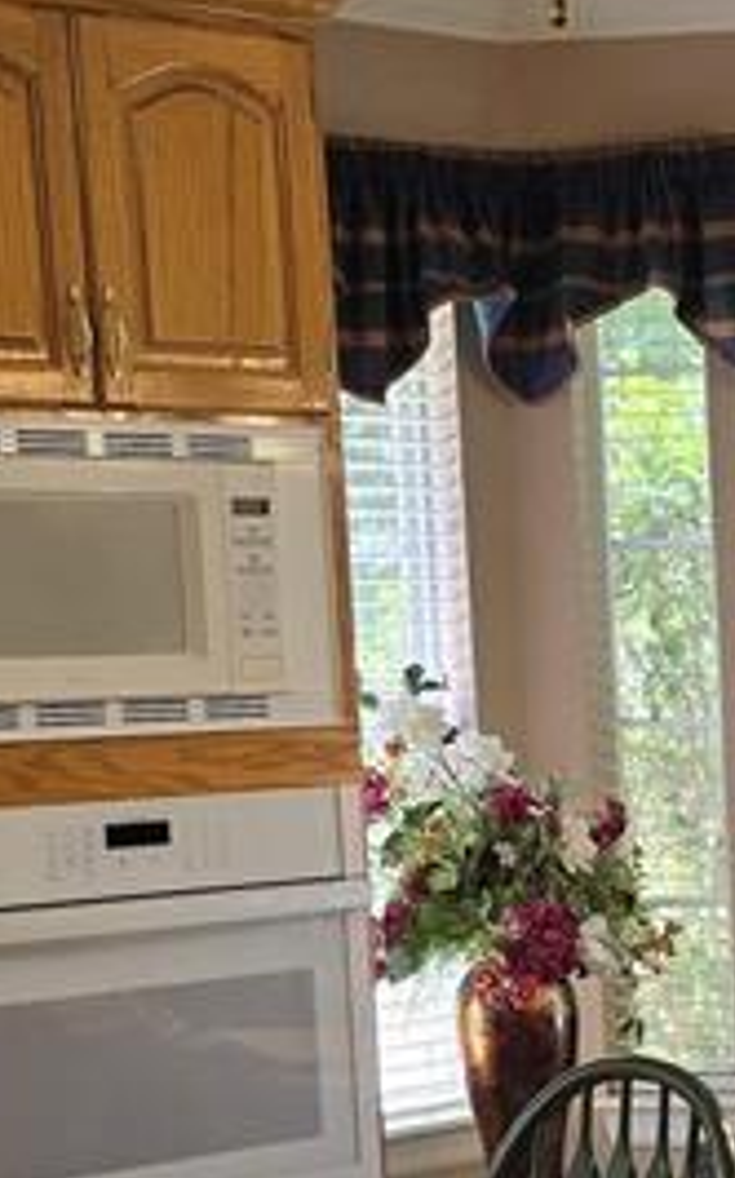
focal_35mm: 94
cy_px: 1116
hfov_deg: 13.5
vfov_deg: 21.5
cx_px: 881
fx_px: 3016
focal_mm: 6.3
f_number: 1.7
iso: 50
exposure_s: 1/120
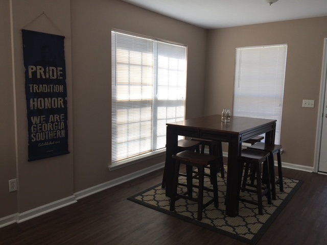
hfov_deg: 61.7
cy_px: 122
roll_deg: -2.4
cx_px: 164
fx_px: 274
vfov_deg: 48.2
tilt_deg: -6.2
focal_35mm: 29
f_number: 2.2
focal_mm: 4.15
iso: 32
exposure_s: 1/120
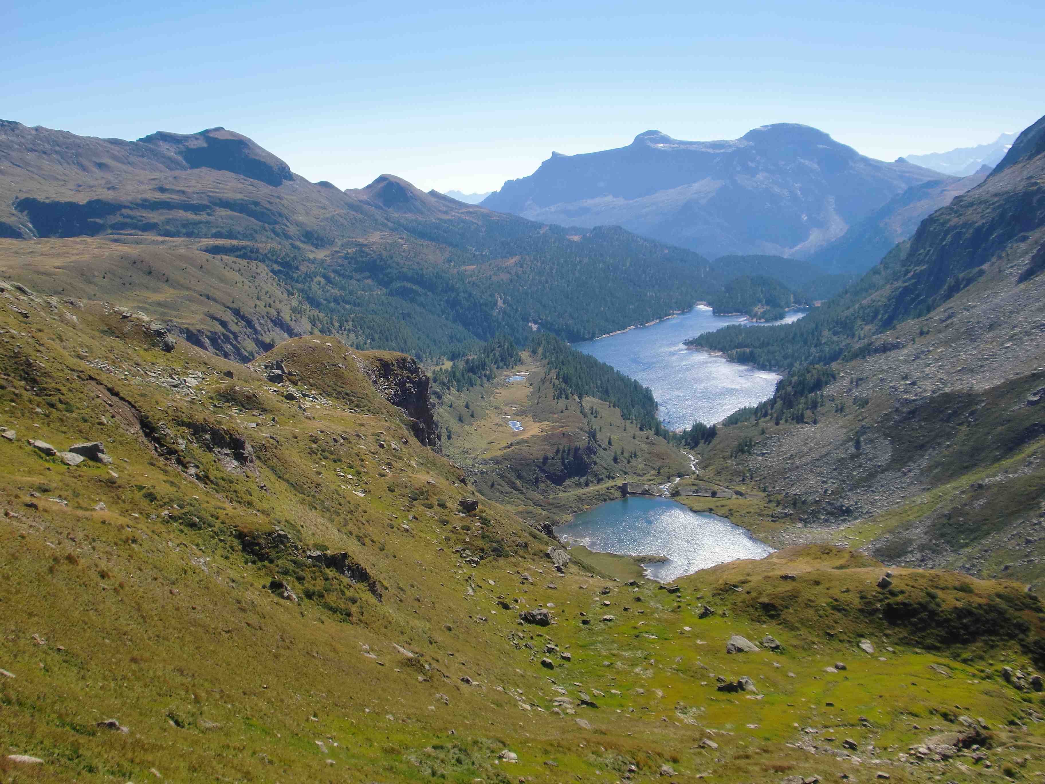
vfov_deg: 36.8
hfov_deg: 47.9
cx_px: 522
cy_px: 392
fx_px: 1177
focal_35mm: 39
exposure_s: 1/125
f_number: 9.1
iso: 64
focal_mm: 6.51
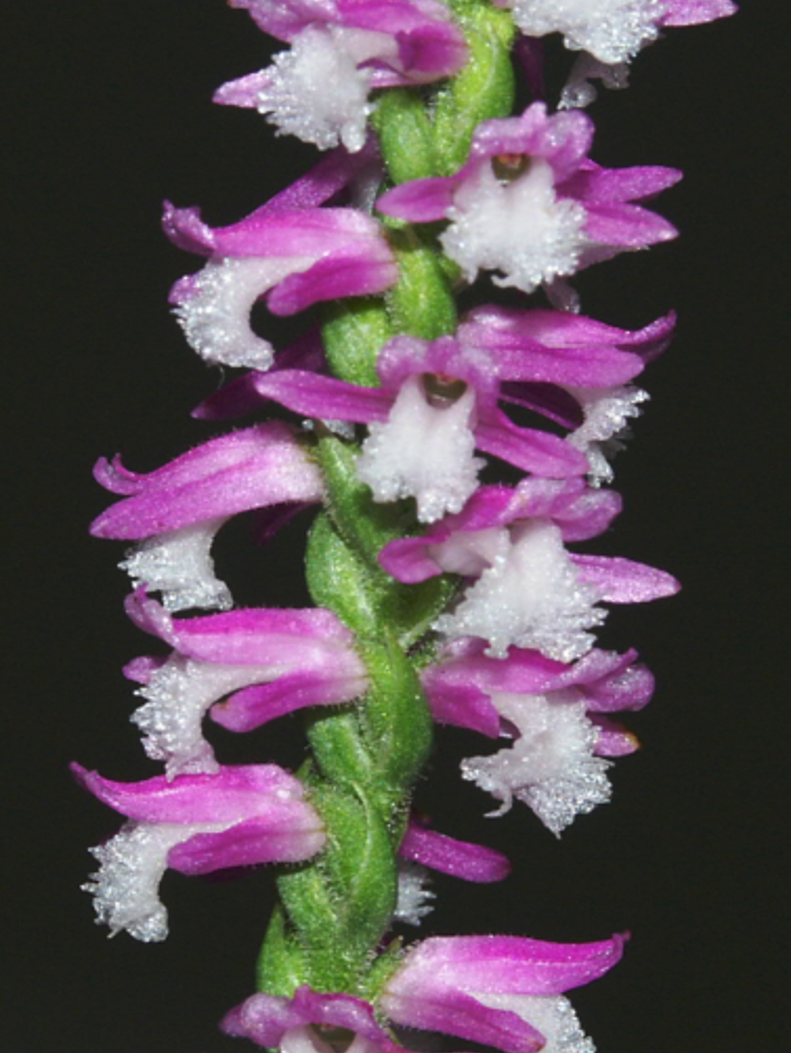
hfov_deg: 5.4
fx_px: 8341
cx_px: 430
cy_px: 518
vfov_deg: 7.2
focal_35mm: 274
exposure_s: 1/180
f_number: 8
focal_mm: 43.56
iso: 100
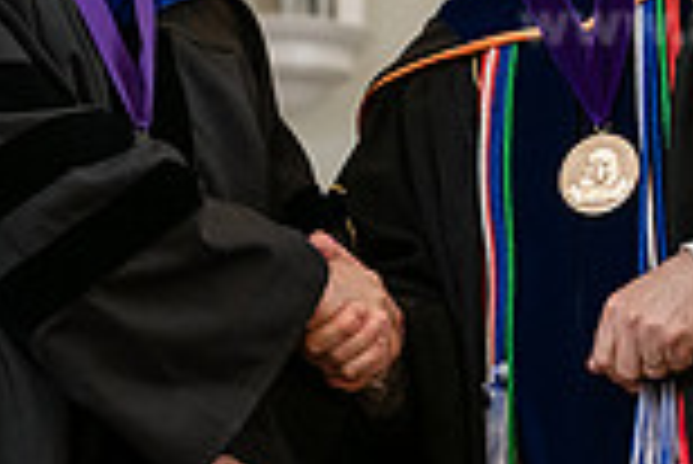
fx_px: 5067
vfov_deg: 5.2
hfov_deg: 7.8
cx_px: 315
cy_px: 119
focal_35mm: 263
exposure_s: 1/200
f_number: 4.5
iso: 1600
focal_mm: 70
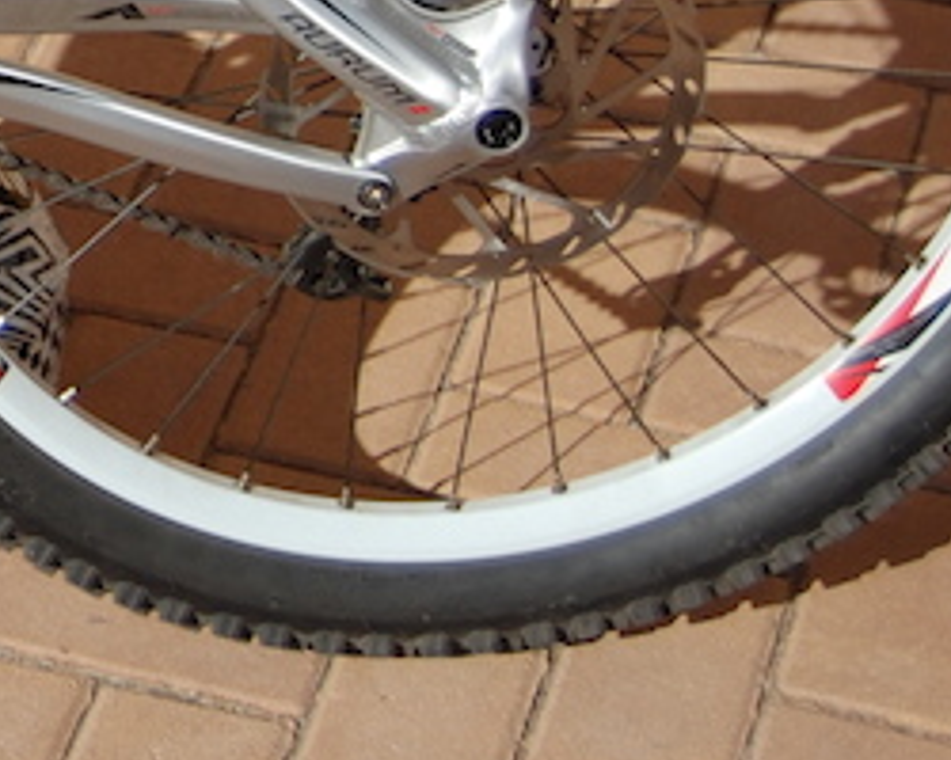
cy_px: -329
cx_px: -753
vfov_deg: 8.5
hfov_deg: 10.2
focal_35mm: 179
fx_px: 5036
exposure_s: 1/2000
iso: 200
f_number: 4.5
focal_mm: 31
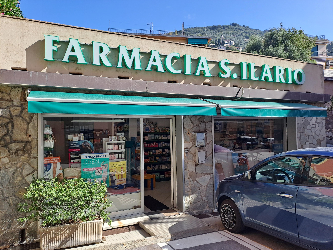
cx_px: 166
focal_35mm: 25
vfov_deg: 54.9
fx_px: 240
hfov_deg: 69.4
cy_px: 125
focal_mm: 4.65
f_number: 1.8
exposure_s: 1/744
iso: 32
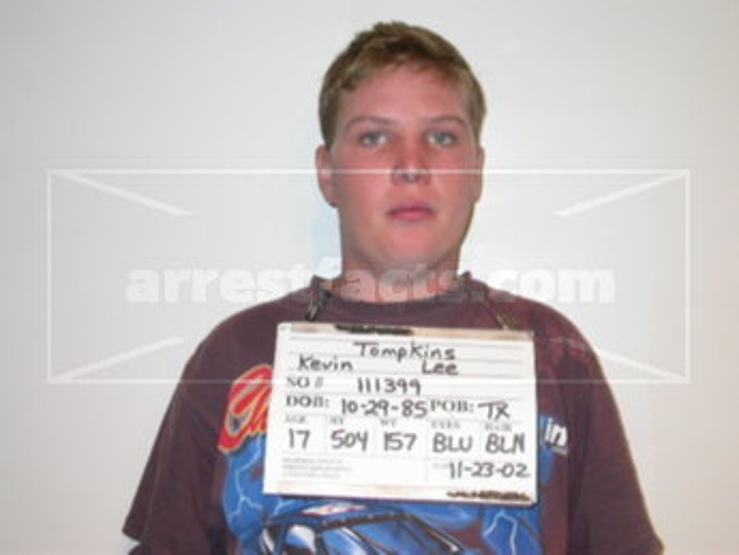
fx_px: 1388
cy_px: 278
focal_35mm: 65
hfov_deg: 29.8
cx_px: 370
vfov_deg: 22.6
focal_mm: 13.5
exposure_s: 1/60.3
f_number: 3.2
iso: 100
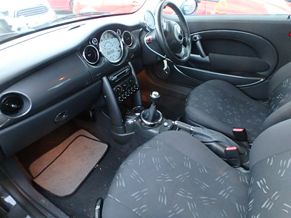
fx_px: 177
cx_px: 146
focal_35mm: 21
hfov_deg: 79.0
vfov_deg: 63.4
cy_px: 109
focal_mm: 3.7
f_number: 3.5
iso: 800
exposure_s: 1/8
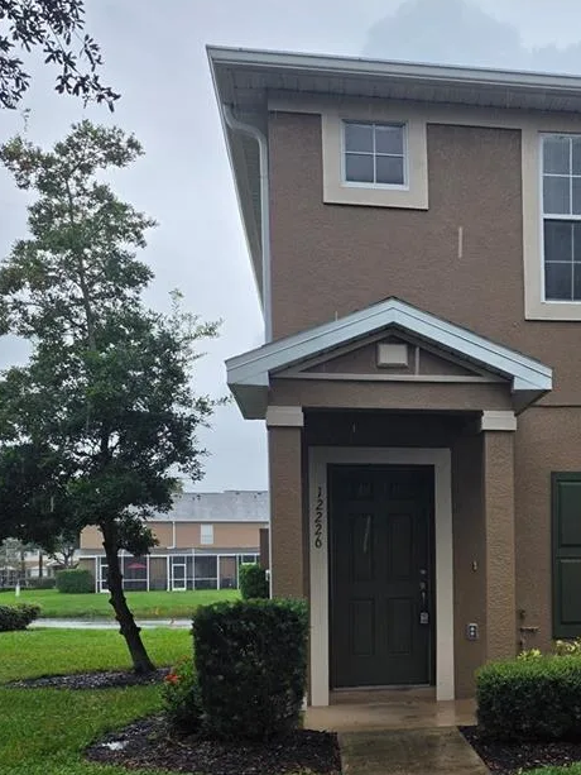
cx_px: 523
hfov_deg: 30.8
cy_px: 544
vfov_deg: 41.3
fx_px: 1007
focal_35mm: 45
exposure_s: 1/180
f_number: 1.7
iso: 32
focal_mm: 6.25
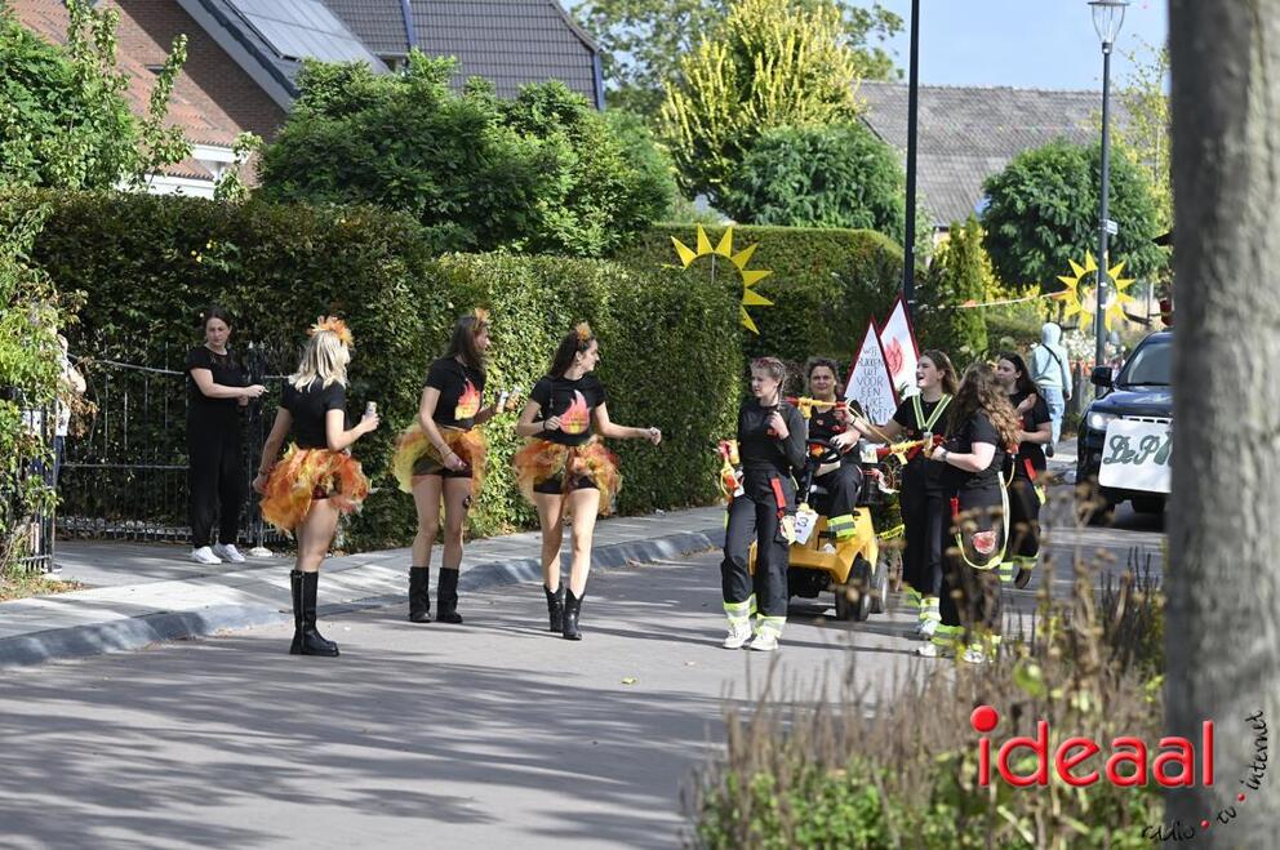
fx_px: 5150
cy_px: 425
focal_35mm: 145
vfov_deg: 9.4
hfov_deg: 14.2
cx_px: 640
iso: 320
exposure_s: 1/1250
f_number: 4.8
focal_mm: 145
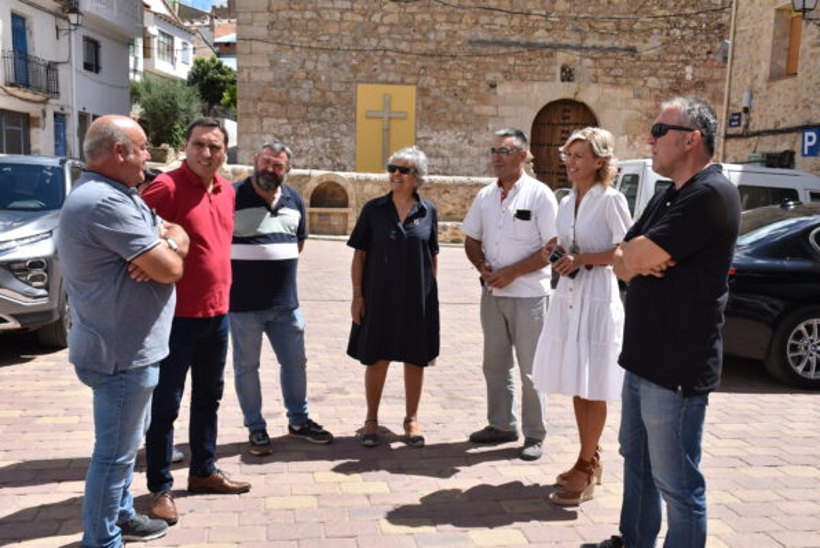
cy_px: 274
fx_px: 820
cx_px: 410
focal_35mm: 36
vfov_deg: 36.9
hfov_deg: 53.1
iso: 200
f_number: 9
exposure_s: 1/320
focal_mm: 24
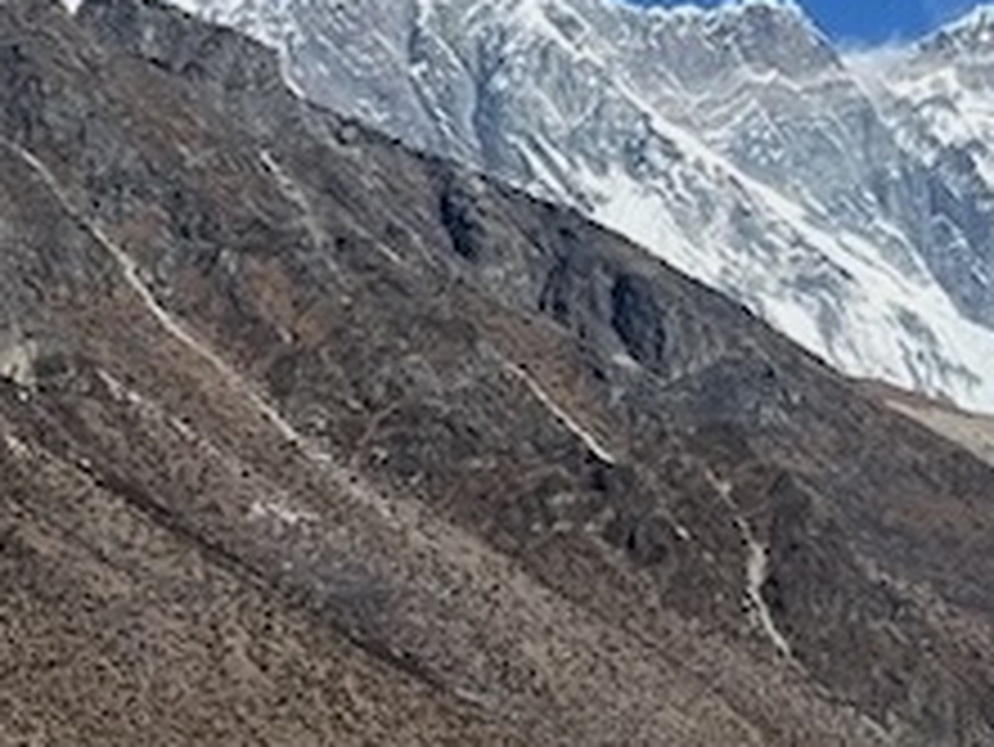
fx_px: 4051
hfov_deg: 13.9
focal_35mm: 141
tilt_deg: +10.0
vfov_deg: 10.5
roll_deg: +1.3
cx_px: 234
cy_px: 518
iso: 50
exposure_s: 1/3413
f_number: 1.6
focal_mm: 5.1
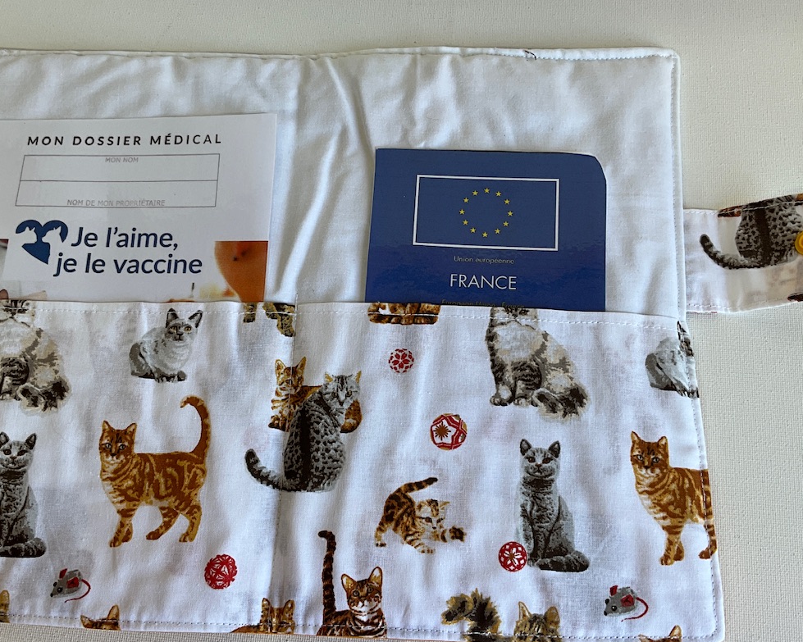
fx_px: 879
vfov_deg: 40.1
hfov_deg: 49.1
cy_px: 335
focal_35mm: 37
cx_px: 381
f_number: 1.8
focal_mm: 3
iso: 16
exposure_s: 1/104
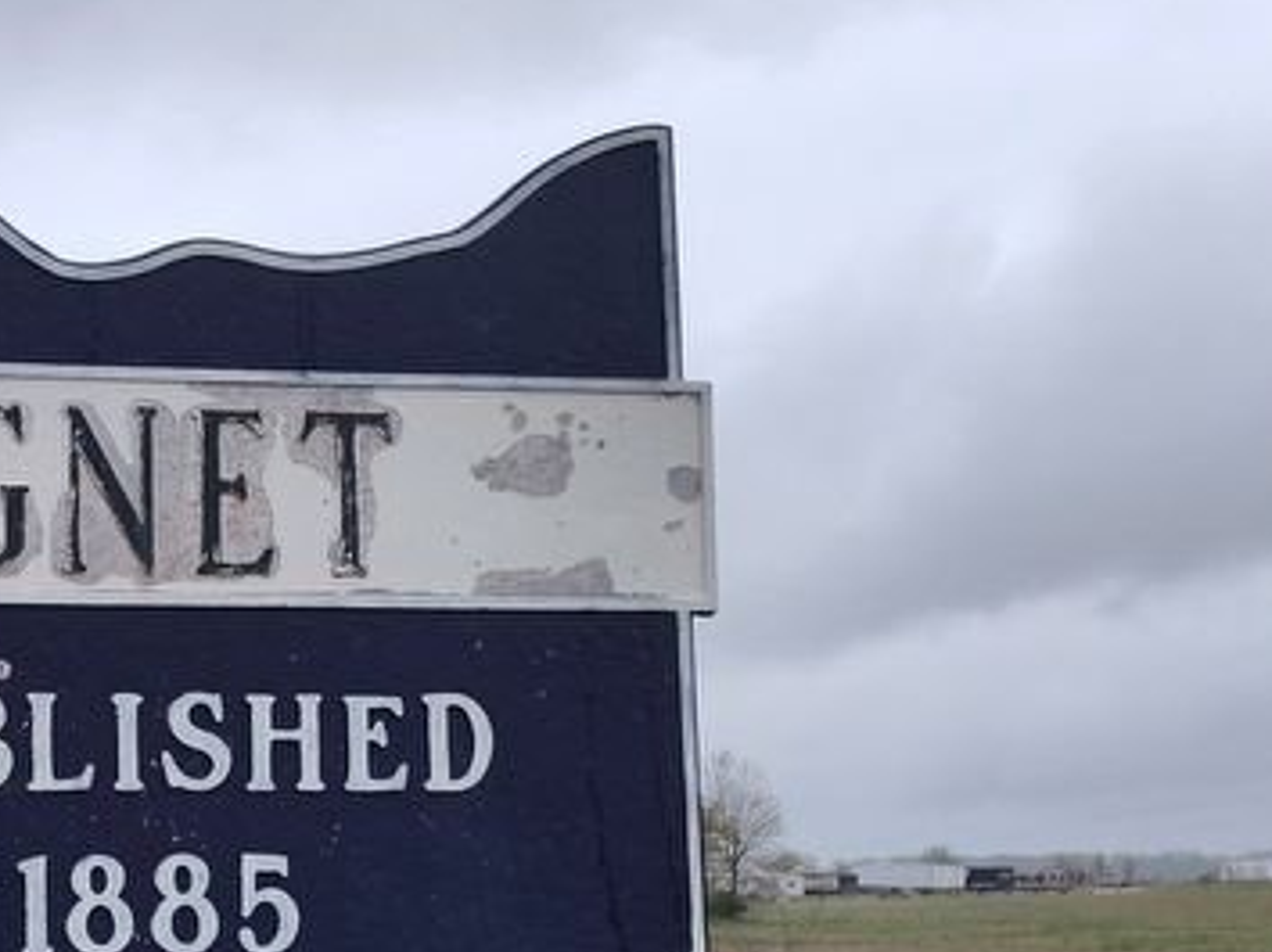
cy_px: 823
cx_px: 0
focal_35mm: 52
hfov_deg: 33.7
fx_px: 1909
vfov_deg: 27.2
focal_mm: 5.56
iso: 248
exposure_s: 1/120
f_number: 1.8
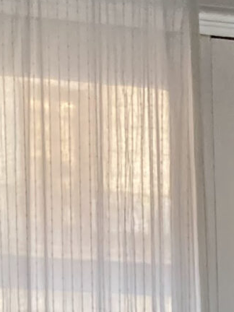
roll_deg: +2.1
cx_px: 239
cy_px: 696
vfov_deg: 10.6
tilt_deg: +2.1
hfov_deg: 8.9
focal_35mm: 166
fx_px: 1496
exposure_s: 1/84
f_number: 1.8
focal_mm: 3.99
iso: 80
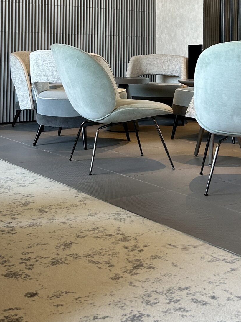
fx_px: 566
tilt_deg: +2.3
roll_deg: -1.4
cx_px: 144
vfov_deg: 30.4
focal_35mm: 61
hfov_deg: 24.0
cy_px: 35
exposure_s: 1/67
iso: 80
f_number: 1.5
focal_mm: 5.7
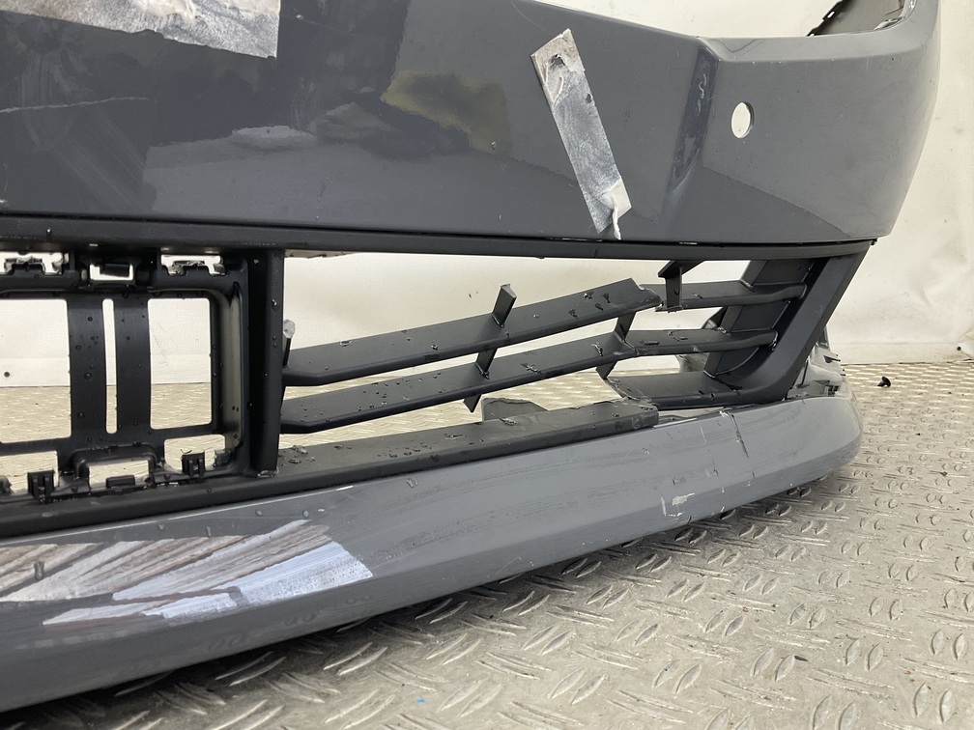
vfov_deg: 48.2
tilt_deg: -7.2
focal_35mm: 29
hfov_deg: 61.7
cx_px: 487
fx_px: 816
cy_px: 365
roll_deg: -1.4
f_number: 1.8
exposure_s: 1/120
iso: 64
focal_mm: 3
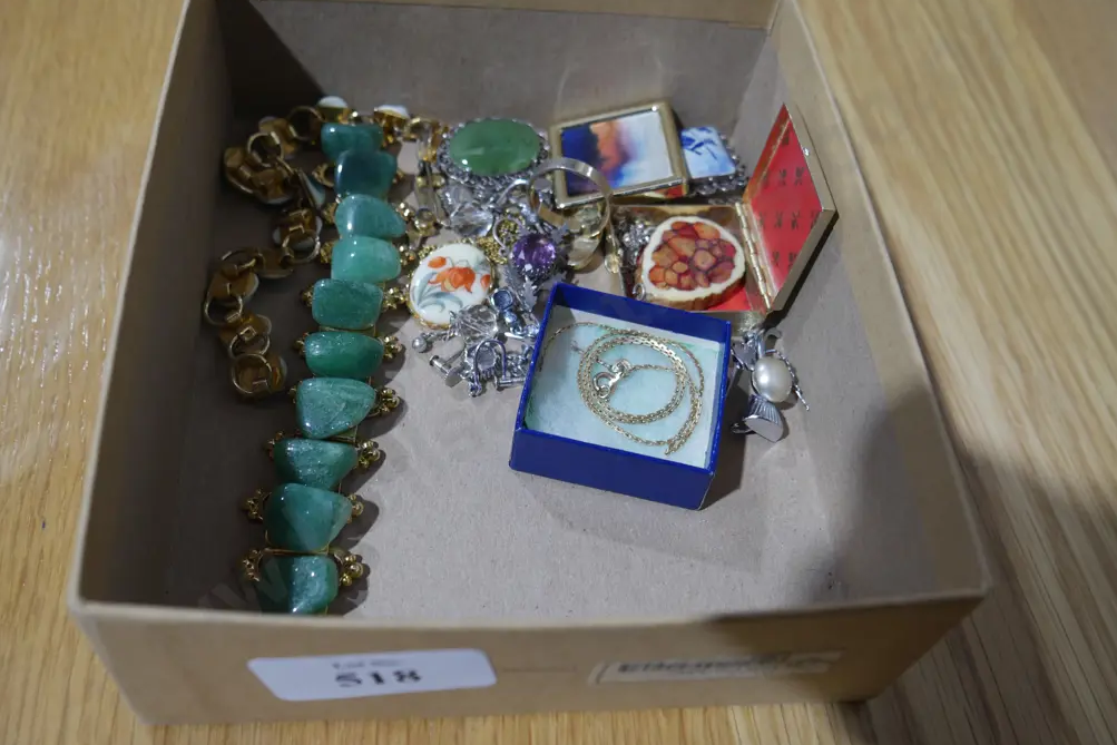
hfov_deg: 55.8
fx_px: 1055
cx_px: 552
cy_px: 364
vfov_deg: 38.9
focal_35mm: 34
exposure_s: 1/60
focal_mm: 16
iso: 320
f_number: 3.6
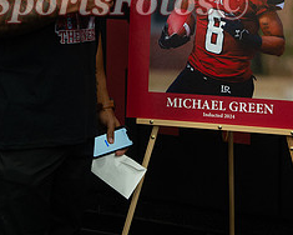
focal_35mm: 86
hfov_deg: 22.2
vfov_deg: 17.3
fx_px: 746
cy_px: -24
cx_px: 120
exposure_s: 1/500
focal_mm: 48
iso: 4000
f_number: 4
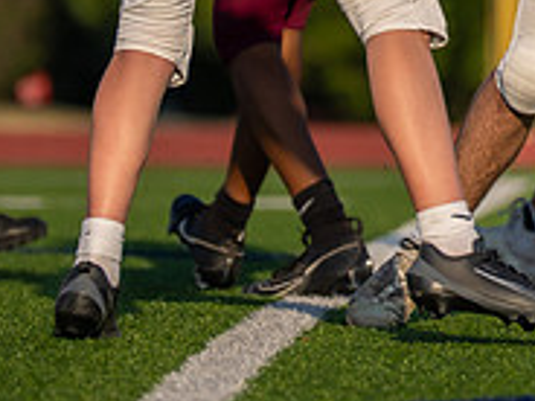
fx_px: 14667
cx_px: 583
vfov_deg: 1.6
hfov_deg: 2.1
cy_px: -171
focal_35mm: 949
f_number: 2.8
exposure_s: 1/3200
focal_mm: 200
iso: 100
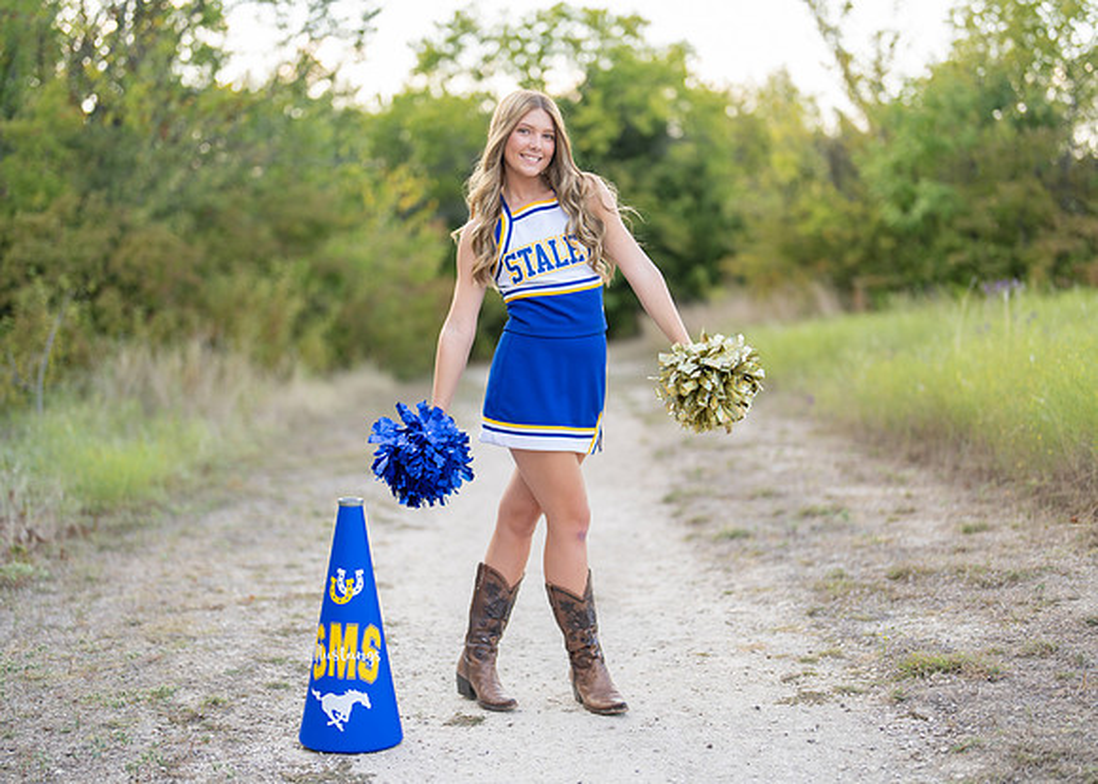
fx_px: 1680
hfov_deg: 36.2
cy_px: 392
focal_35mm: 54
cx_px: 549
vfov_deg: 26.3
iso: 100
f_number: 1.2
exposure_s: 1/640
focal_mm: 50
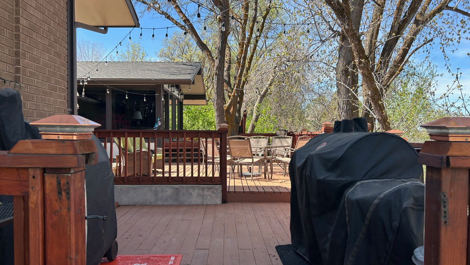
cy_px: 137
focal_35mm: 29
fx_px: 361
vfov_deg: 40.2
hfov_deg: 66.1
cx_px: 232
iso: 50
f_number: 1.5
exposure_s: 1/1029
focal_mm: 5.7
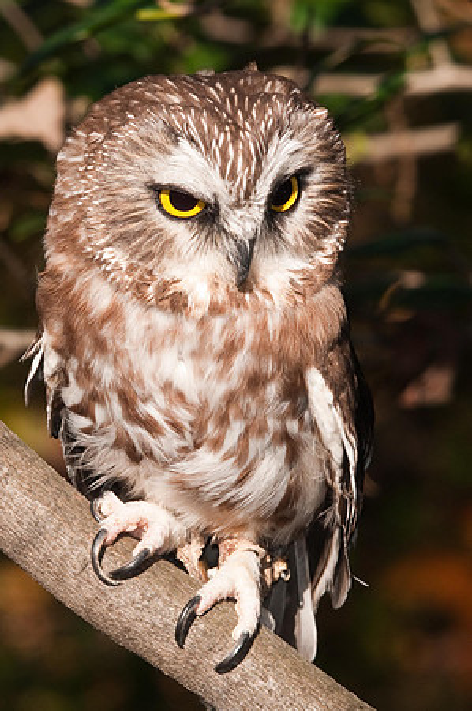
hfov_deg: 3.7
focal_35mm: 375
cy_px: 356
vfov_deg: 5.5
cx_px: 236
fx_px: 7392
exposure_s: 1/90
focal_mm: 250
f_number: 16
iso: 400
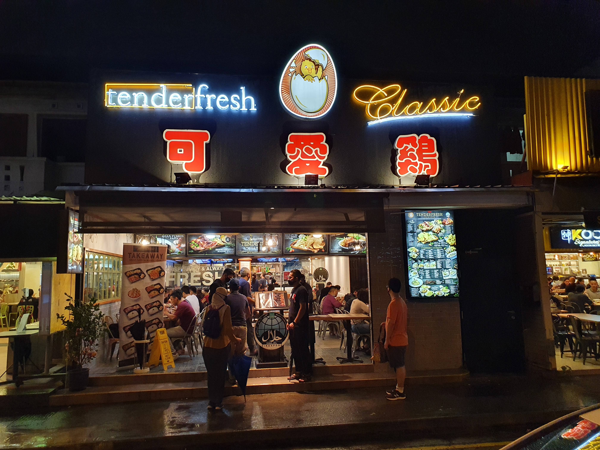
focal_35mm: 26
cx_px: 300
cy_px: 225
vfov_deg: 53.1
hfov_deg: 67.3
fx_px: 451
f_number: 2.4
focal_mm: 4.32
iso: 320
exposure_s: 1/50
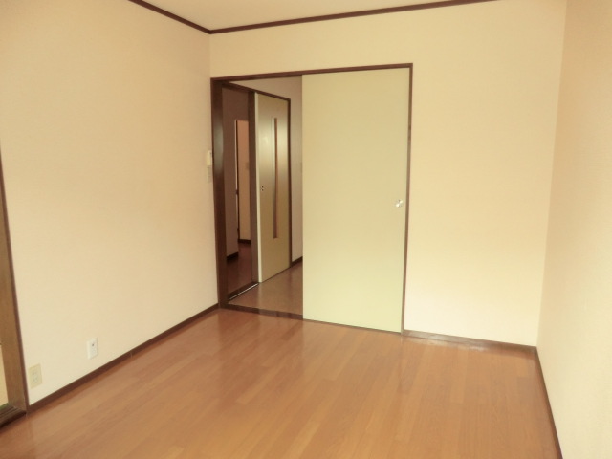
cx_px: 306
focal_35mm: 24
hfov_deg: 71.6
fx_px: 424
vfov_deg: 56.8
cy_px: 230
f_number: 3.2
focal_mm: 4.3
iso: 250
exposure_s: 1/60
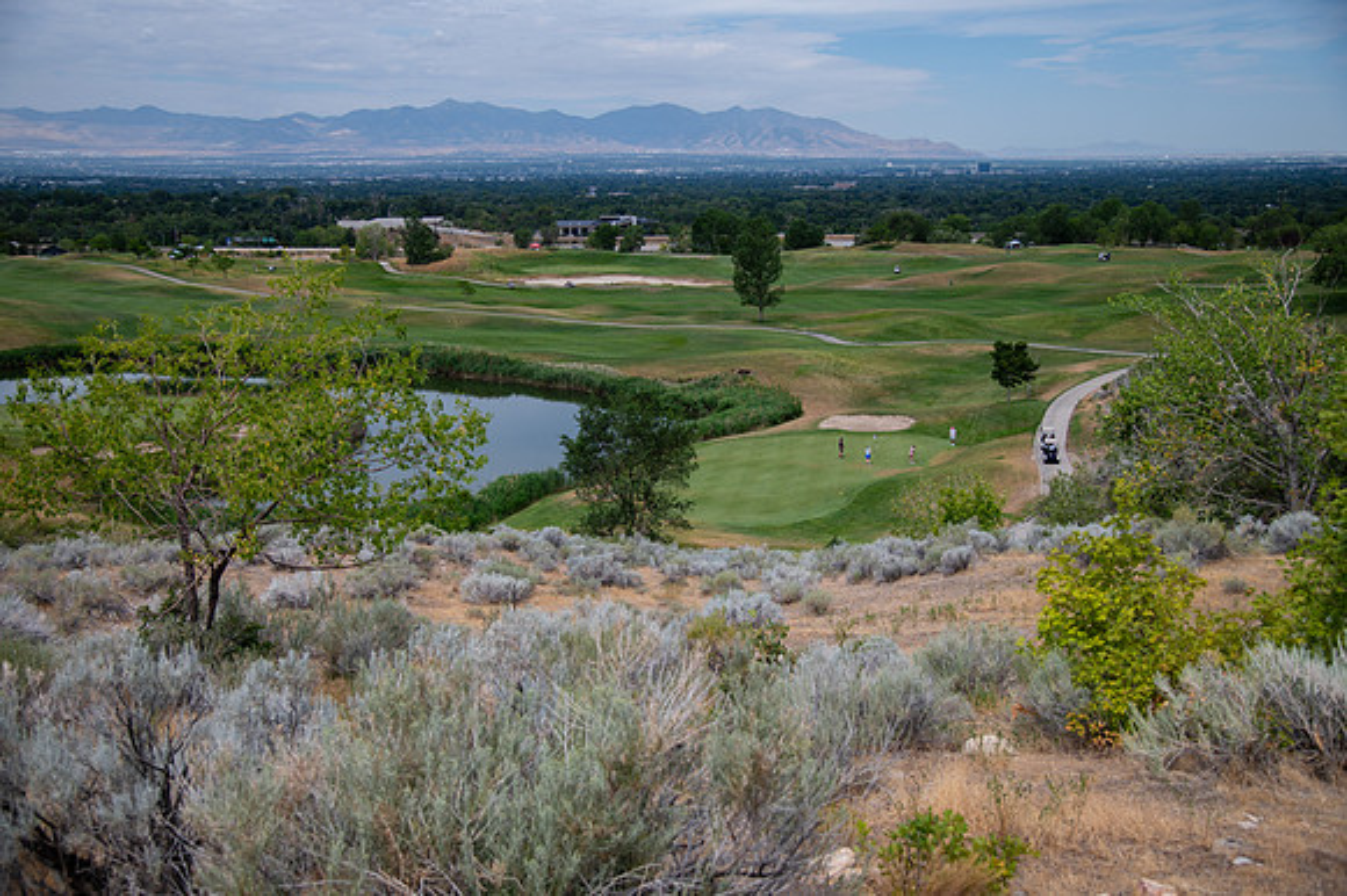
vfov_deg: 38.1
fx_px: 1298
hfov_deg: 54.8
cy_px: 448
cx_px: 674
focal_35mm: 35
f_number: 4
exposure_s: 1/4000
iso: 200
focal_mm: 34
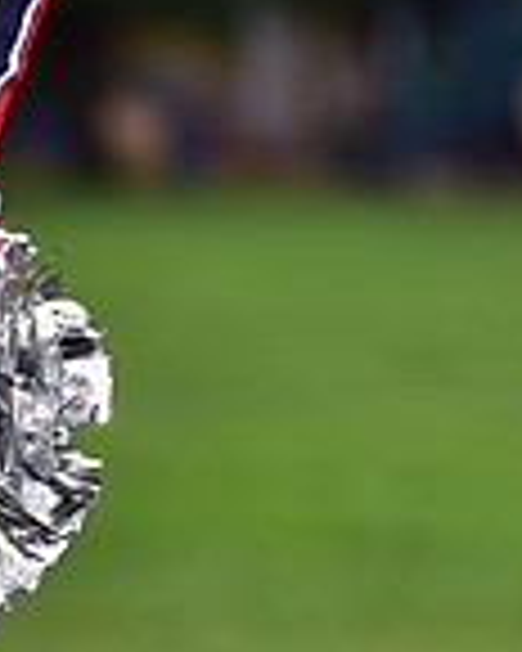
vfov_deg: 3.5
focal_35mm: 545
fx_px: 10525
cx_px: -277
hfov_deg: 2.8
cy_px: -414
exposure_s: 1/250
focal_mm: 145
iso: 200
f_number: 5
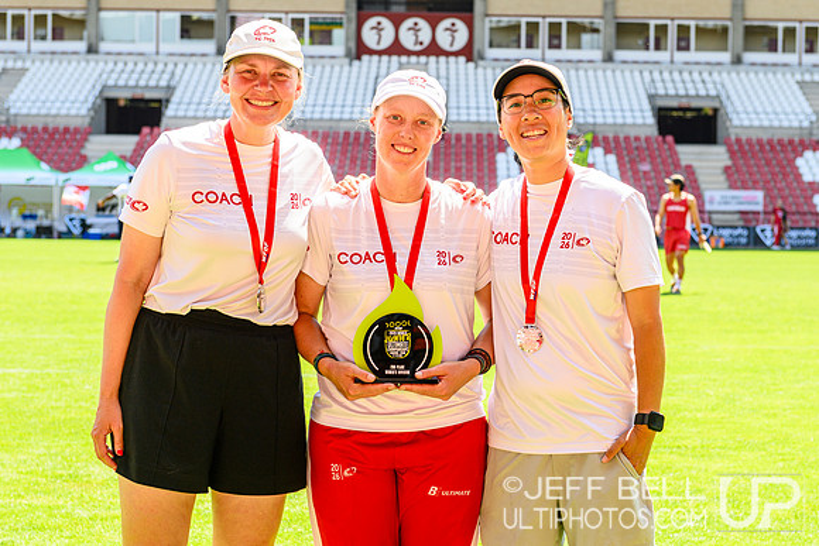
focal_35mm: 79
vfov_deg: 17.2
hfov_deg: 25.5
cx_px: 454
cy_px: 288
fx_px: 1808
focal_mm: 70
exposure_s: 1/200
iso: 160
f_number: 5.6
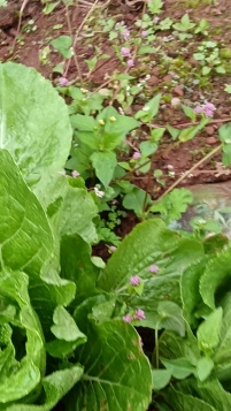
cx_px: 45
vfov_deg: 23.4
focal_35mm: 88
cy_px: 387
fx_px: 958
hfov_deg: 13.7
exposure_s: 1/100
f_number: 1.8
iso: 136
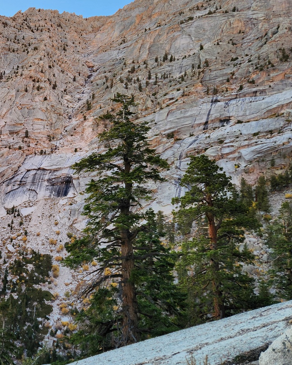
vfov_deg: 47.8
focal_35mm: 38
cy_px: 161
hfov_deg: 35.9
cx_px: 9
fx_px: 410
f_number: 1.8
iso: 50
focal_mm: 5.4
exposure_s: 1/180
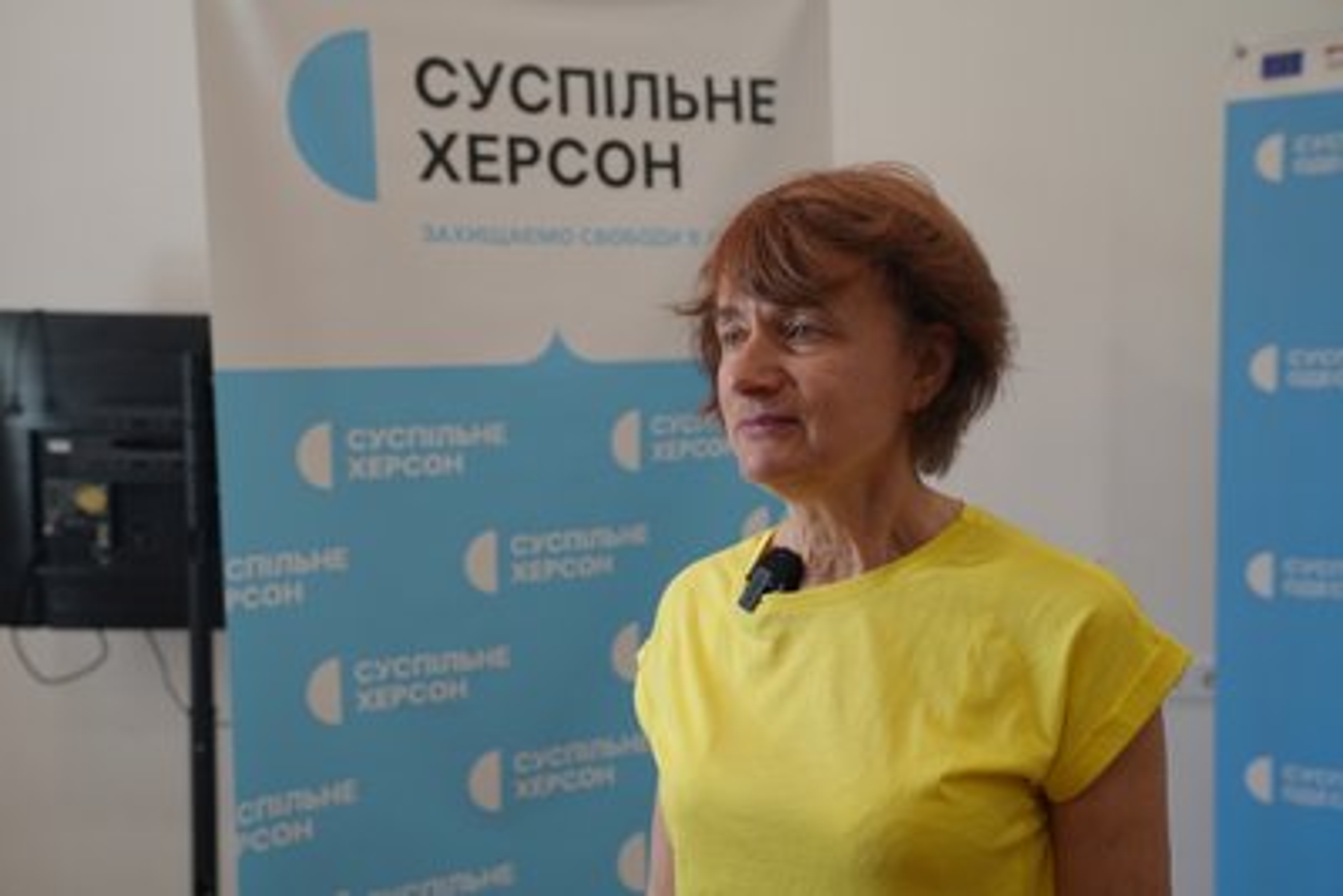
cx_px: 672
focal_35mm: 39
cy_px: 448
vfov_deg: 34.2
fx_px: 1455
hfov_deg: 49.5
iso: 500
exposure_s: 1/160
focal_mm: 39
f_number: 4
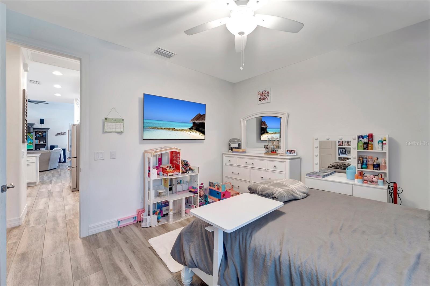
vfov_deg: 81.1
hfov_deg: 104.3
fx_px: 167
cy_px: 143
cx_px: 215
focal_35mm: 14
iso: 250
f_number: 9
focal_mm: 14
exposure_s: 1
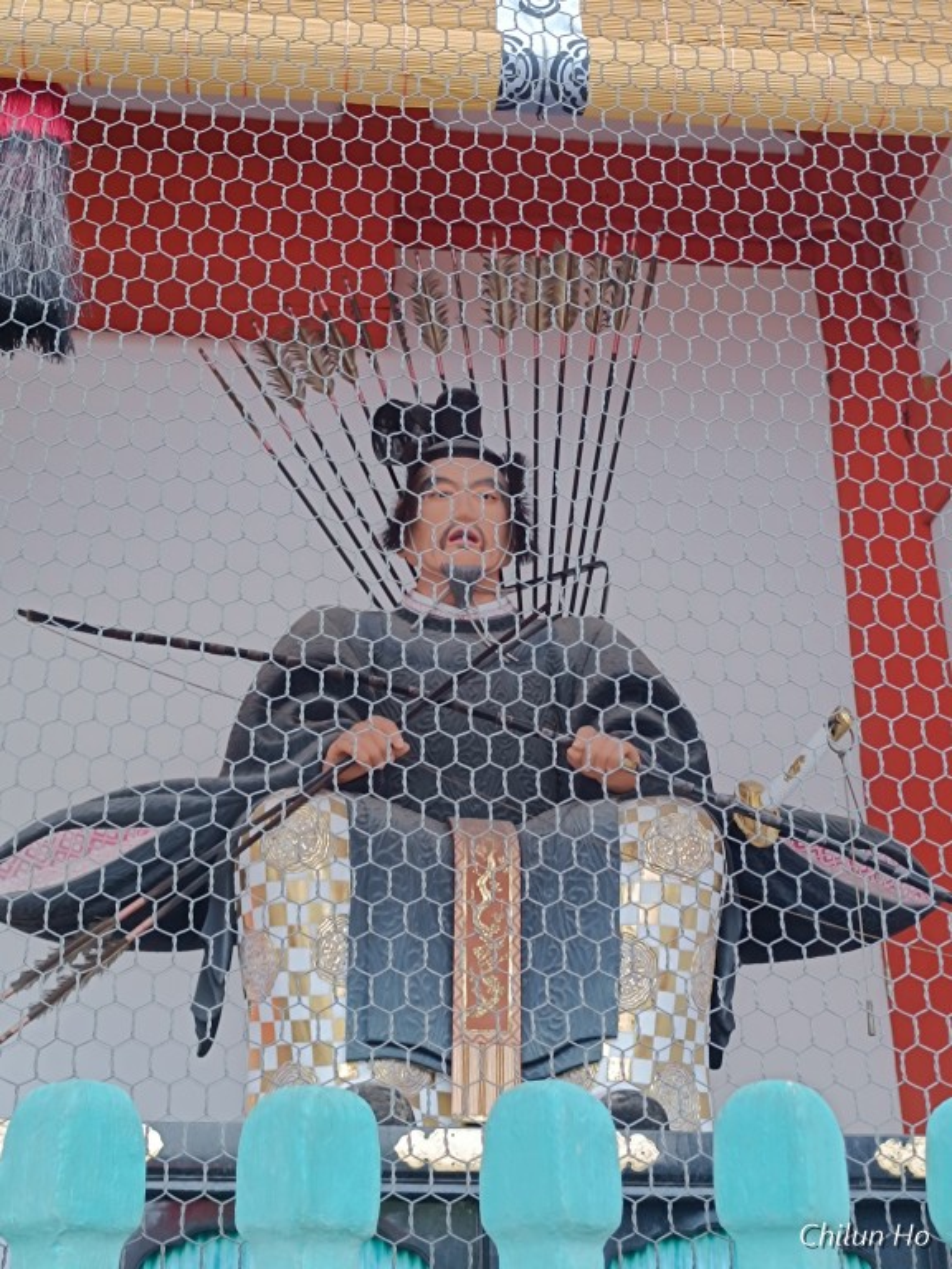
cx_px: 476
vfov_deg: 71.6
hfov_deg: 56.8
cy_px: 634
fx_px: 880
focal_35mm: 24
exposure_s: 1/100
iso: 372
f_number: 1.65
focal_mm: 6.14
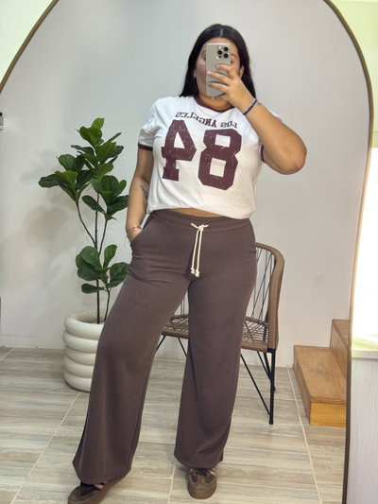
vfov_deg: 39.6
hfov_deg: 30.3
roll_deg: -2.0
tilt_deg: -22.2
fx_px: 699
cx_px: 189
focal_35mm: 48
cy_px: 252
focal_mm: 6.76
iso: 125
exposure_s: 1/50
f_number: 1.78
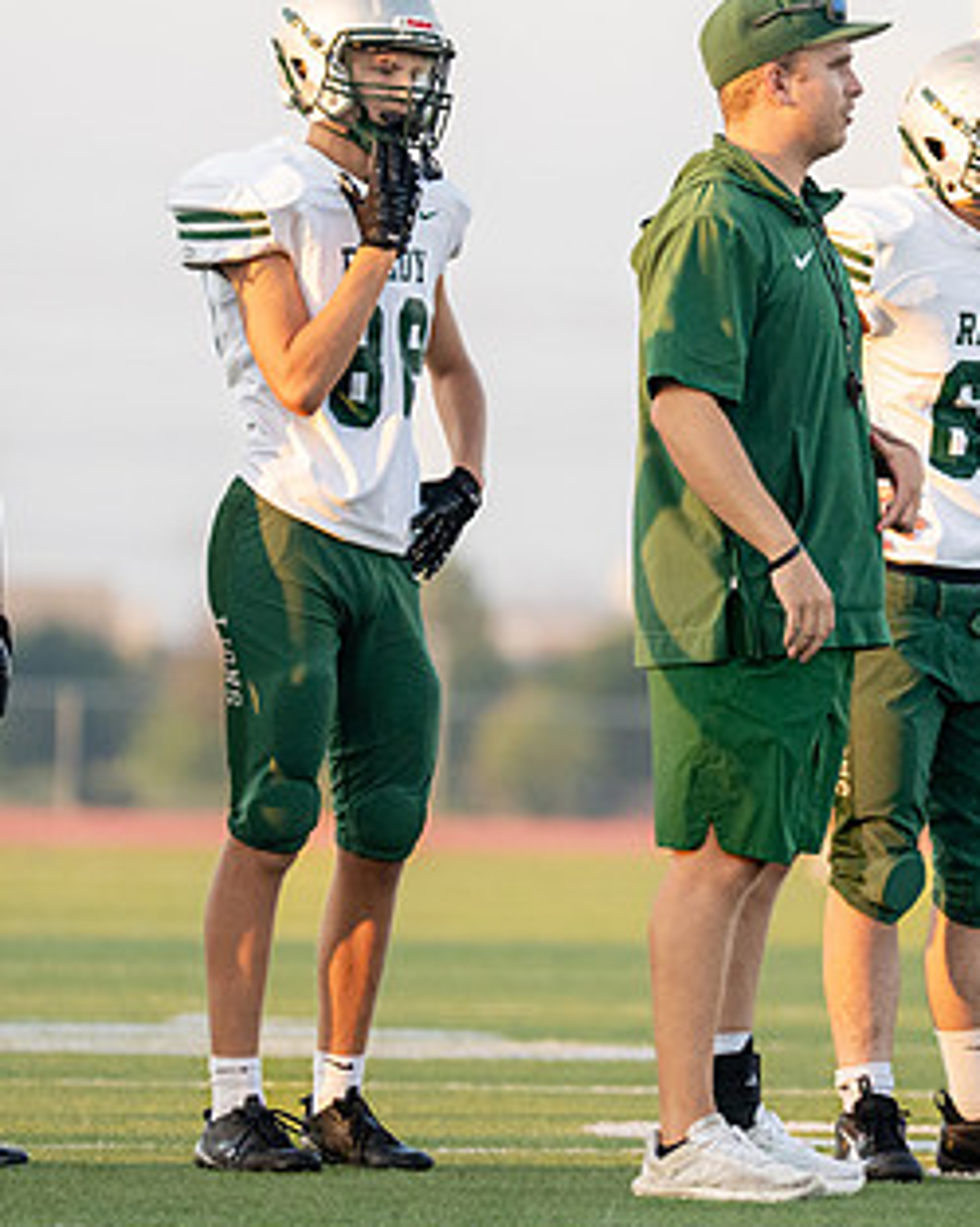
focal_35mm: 528
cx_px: 805
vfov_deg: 3.7
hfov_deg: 2.9
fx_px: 19161
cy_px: 486
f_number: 2.8
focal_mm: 200
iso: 1600
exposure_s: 1/3200
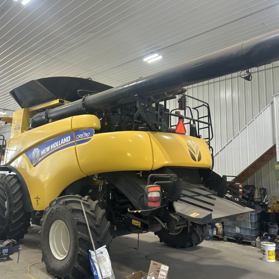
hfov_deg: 52.3
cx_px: 118
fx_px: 283
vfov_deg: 52.5
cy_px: 139
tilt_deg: +8.2
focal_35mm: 31
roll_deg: -1.2
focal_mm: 5.7
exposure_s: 1/121
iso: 50
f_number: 1.5
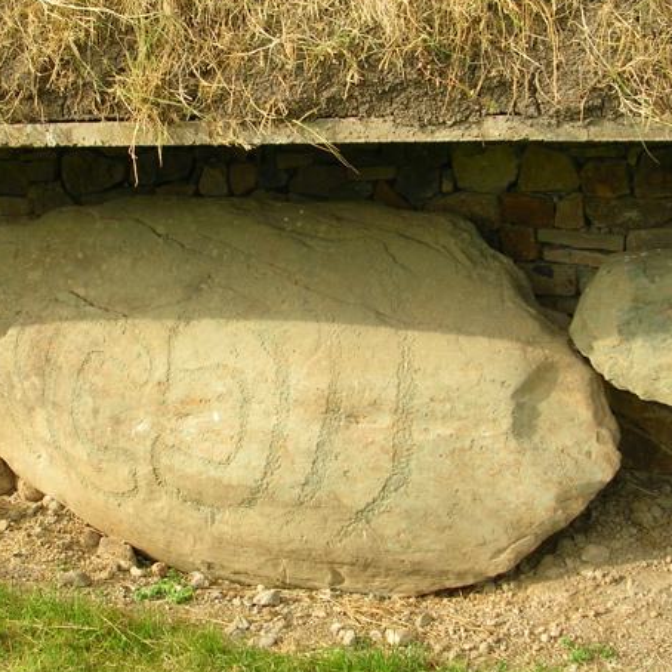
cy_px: 335
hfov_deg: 26.1
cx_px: 269
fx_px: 1450
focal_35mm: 66
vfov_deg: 26.1
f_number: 3.2
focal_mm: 8
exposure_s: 1/316
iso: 50
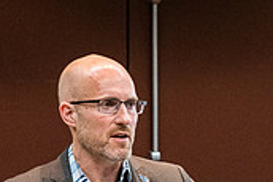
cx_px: 243
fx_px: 6299
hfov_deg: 2.5
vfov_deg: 1.7
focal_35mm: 830
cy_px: 295
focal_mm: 164
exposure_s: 1/125
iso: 3200
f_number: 3.5
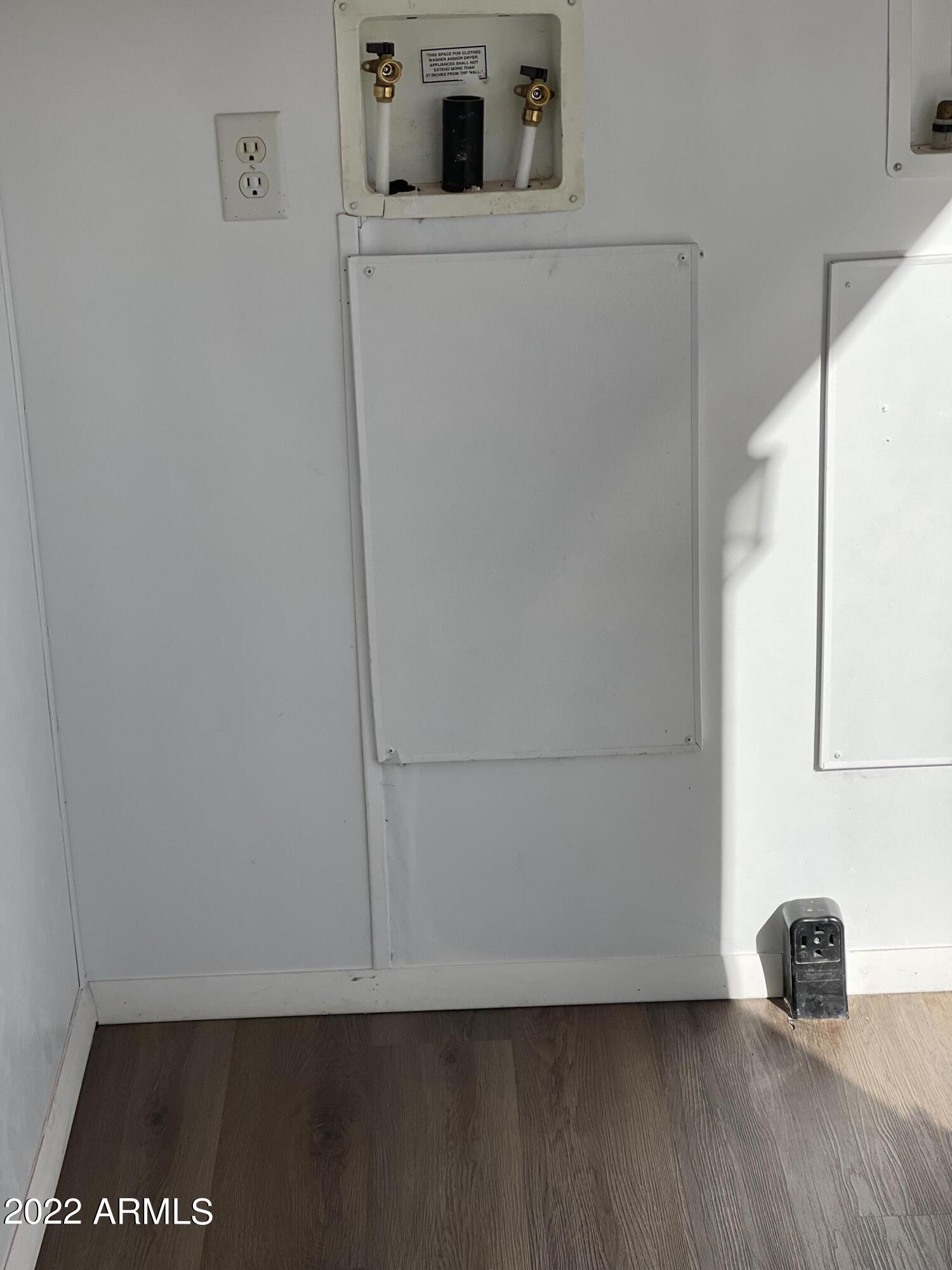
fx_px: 2347
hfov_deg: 22.9
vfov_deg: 30.3
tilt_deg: -18.6
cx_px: 476
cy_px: 635
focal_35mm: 64
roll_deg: +1.6
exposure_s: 1/1908
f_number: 2.2
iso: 32
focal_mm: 7.5
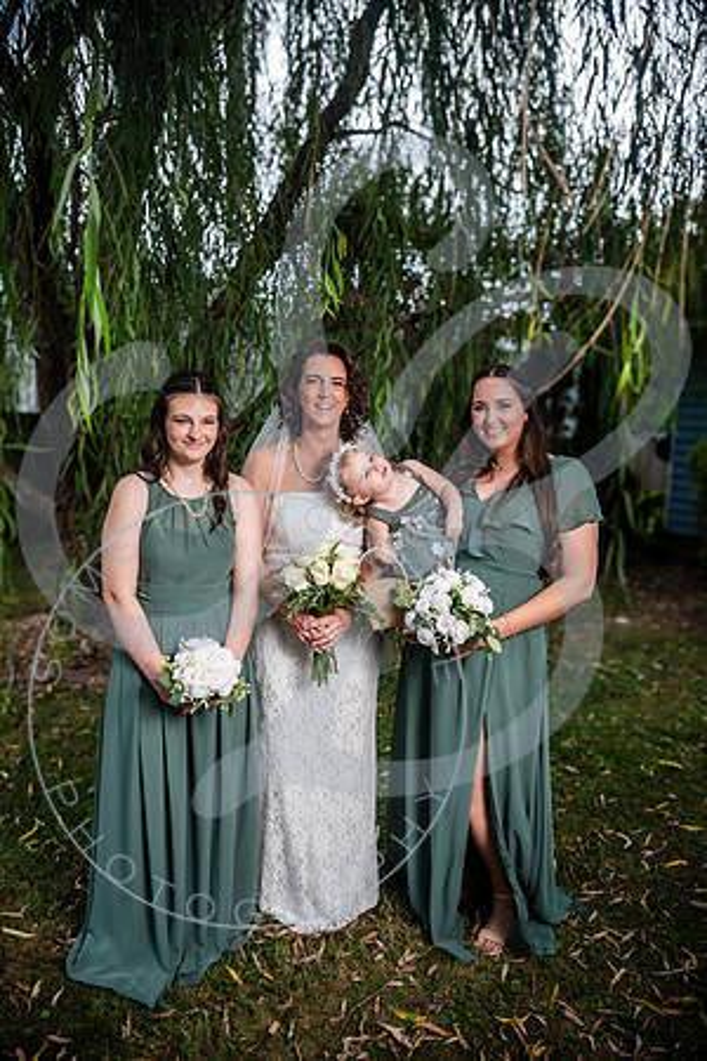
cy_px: 530
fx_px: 707
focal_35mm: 24
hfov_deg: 53.1
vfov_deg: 73.7
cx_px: 354
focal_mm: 24
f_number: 2.8
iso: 100
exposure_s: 1/250
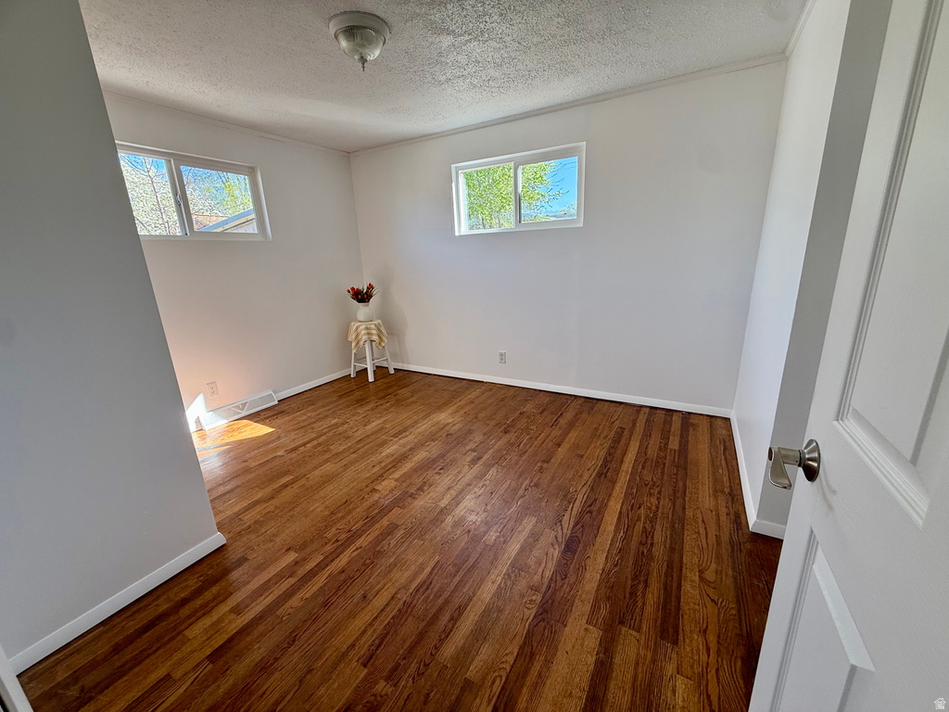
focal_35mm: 14
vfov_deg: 85.7
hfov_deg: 102.1
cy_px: 356
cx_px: 474
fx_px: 384
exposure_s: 1/99
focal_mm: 2.22
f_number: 2.2
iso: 64
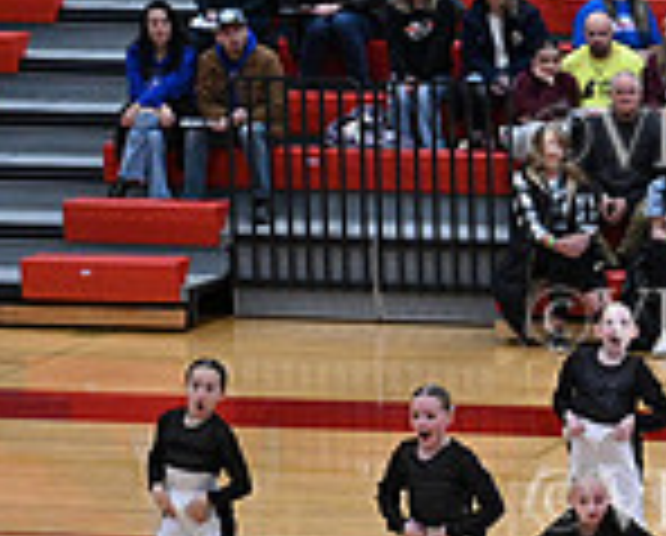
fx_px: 5076
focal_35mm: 257
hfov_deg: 7.3
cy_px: 772
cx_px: 1179
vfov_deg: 6.0
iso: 4000
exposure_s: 1/320
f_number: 4
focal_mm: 70
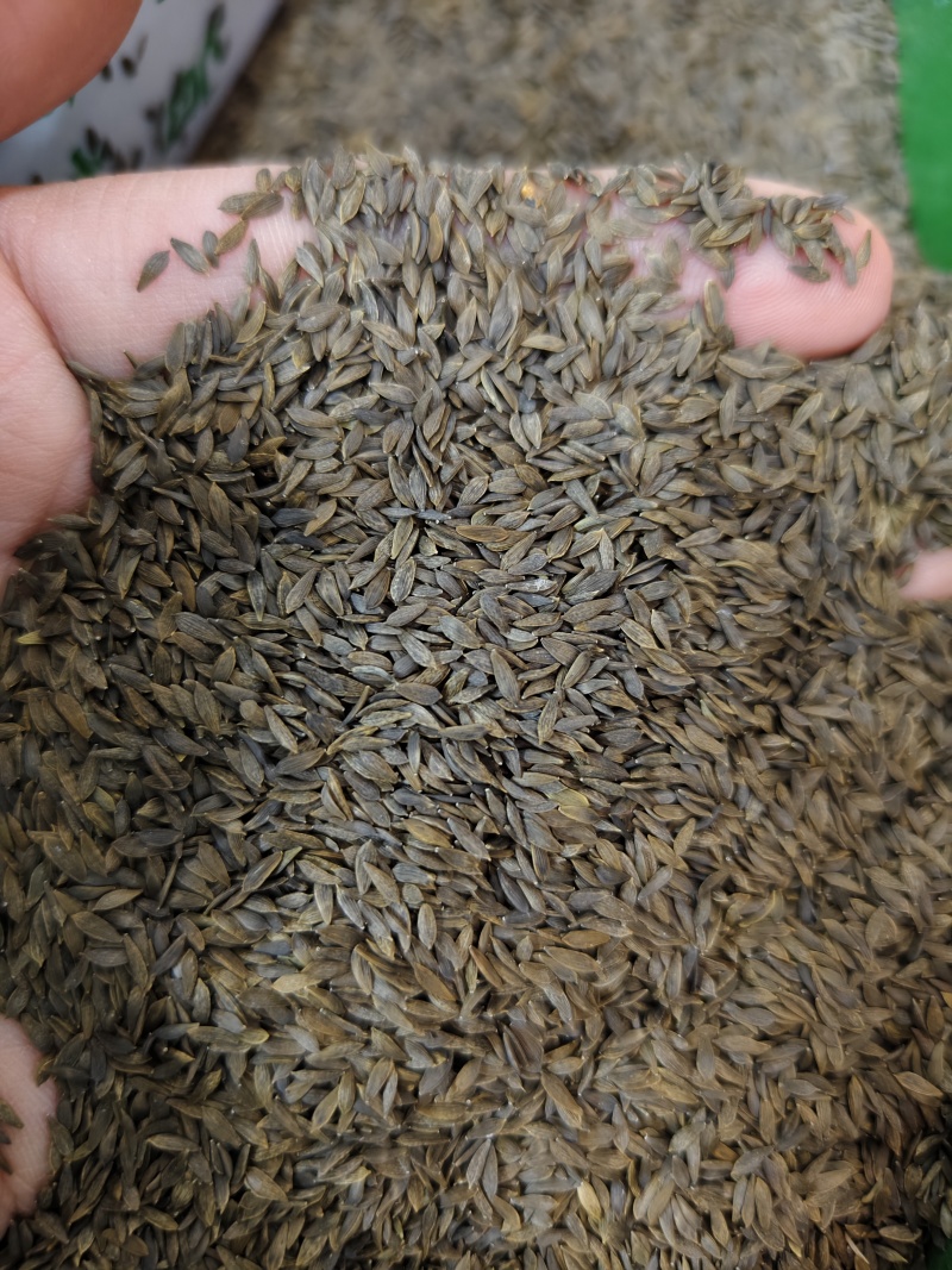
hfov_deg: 58.9
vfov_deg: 73.9
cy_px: 635
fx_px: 844
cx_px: 476
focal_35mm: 23
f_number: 1.88
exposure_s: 1/33.3
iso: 1569
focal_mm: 5.56
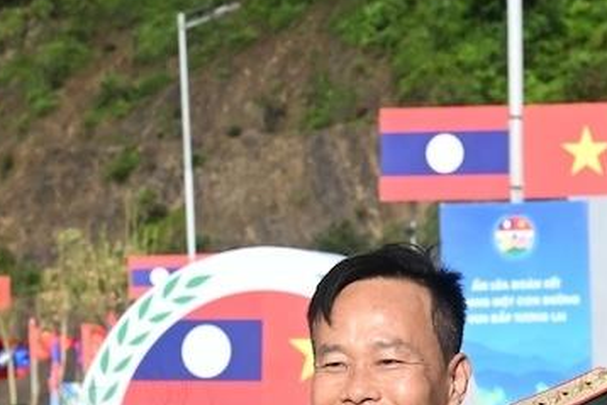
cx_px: 705
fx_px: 4942
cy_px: 576
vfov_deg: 4.7
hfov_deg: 7.0
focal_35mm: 293
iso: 1600
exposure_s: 1/1600
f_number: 10
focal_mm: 70
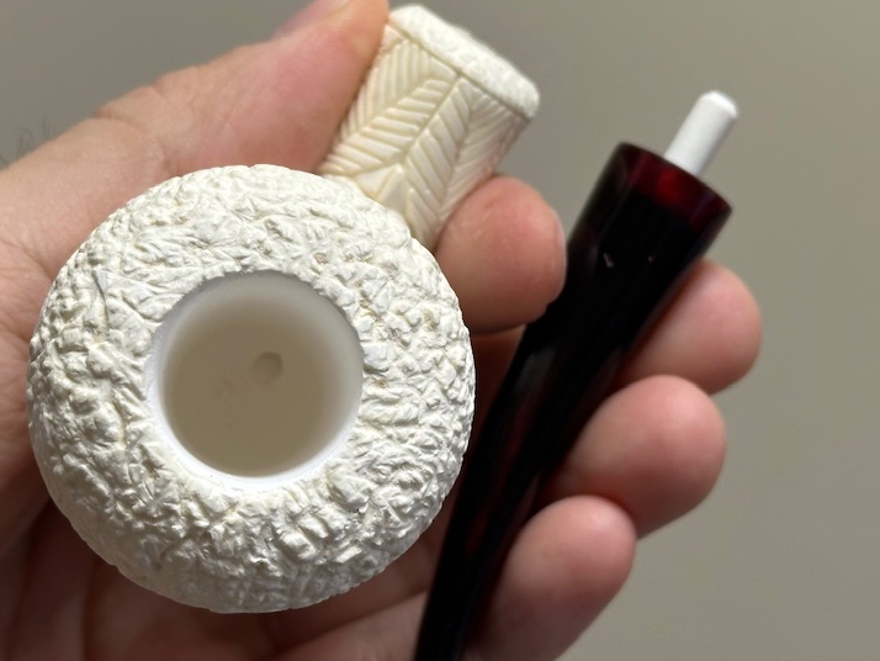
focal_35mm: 86
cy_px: 231
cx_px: 439
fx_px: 2187
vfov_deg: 17.1
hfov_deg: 22.8
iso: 64
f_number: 1.78
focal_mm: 6.86
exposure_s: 1/121
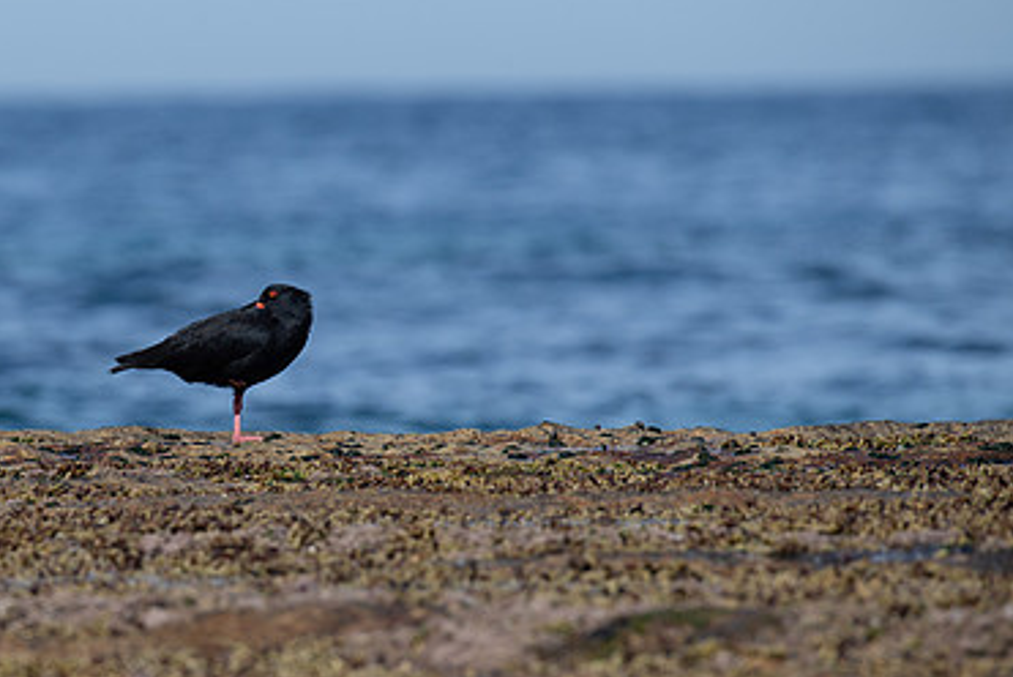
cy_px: 378
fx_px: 19797
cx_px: 235
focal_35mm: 703
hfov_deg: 2.9
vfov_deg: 2.0
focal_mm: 450
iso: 100
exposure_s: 1/400
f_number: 8
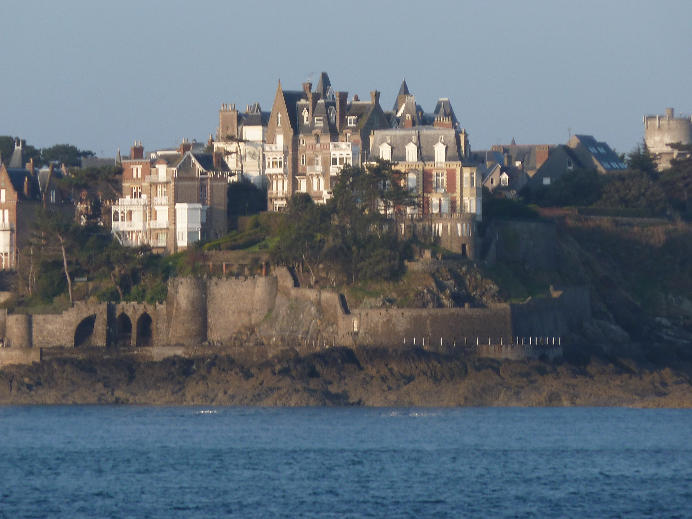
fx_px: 7976
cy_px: 260
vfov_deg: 3.7
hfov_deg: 5.0
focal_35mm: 399
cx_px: 346
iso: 80
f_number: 4.9
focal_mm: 49.2
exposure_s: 1/200
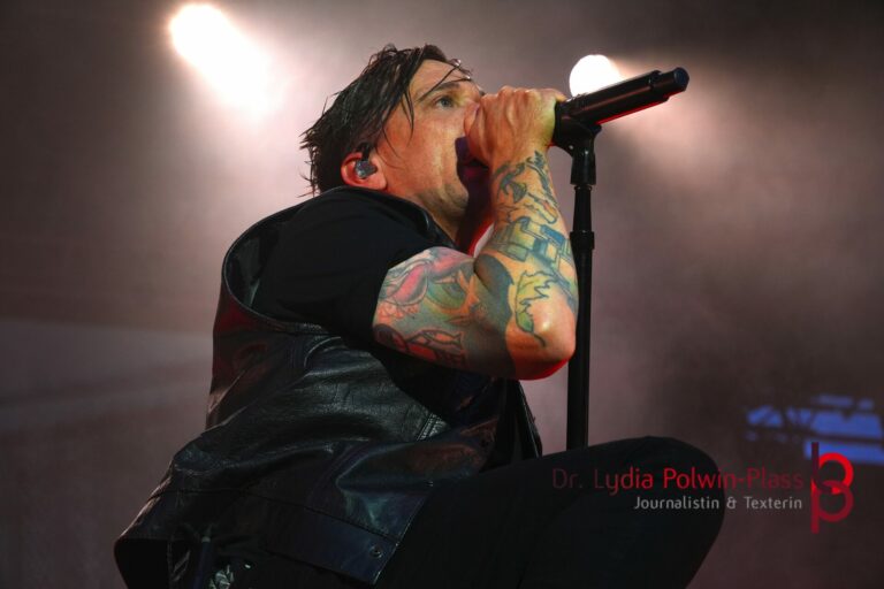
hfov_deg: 20.6
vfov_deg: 13.8
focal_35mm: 99
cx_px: 442
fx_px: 2431
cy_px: 294
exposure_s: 1/160
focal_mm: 66
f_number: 5
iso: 800
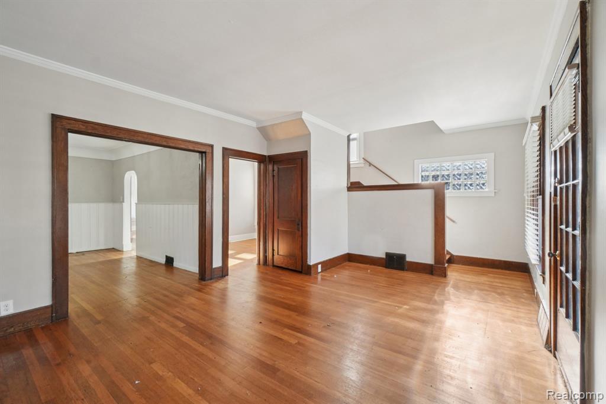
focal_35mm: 15
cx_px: 303
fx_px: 252
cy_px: 202
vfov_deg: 77.3
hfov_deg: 100.4
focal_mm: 10
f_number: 8
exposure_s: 1/30
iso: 500
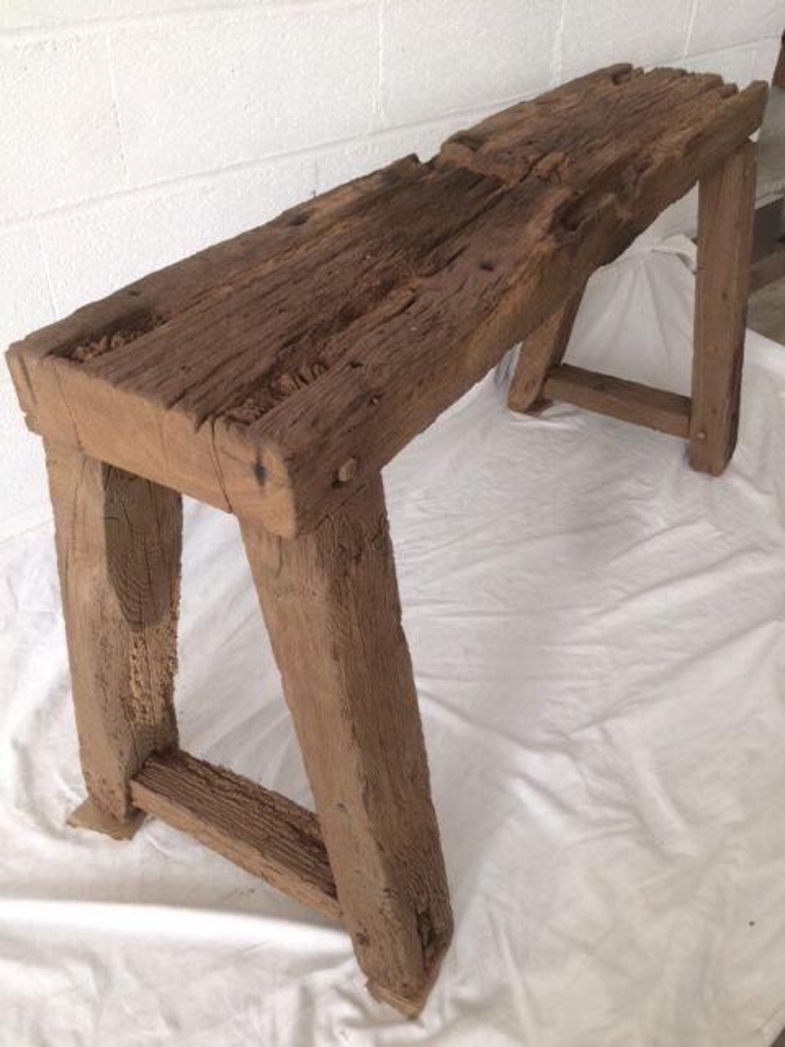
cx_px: 392
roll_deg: -0.3
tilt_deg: -38.5
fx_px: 877
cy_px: 524
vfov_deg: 61.7
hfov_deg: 48.2
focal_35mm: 29
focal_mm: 4.15
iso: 32
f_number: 2.2
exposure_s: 1/50
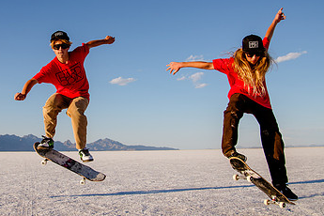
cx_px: 87
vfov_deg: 29.1
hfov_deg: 41.7
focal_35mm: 46
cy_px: 78
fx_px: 414
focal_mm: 24
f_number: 4
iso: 200
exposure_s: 1/1600
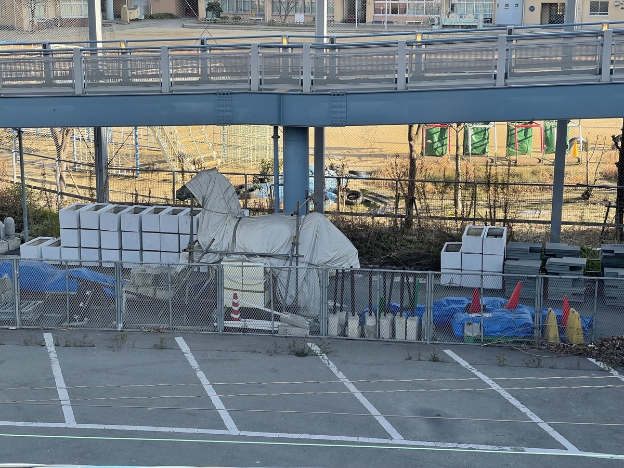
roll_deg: +0.0
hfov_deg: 30.3
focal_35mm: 64
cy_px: 234
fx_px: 1154
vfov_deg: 22.9
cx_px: 312
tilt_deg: -13.8
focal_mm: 7.5
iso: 20
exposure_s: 1/297
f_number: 2.2
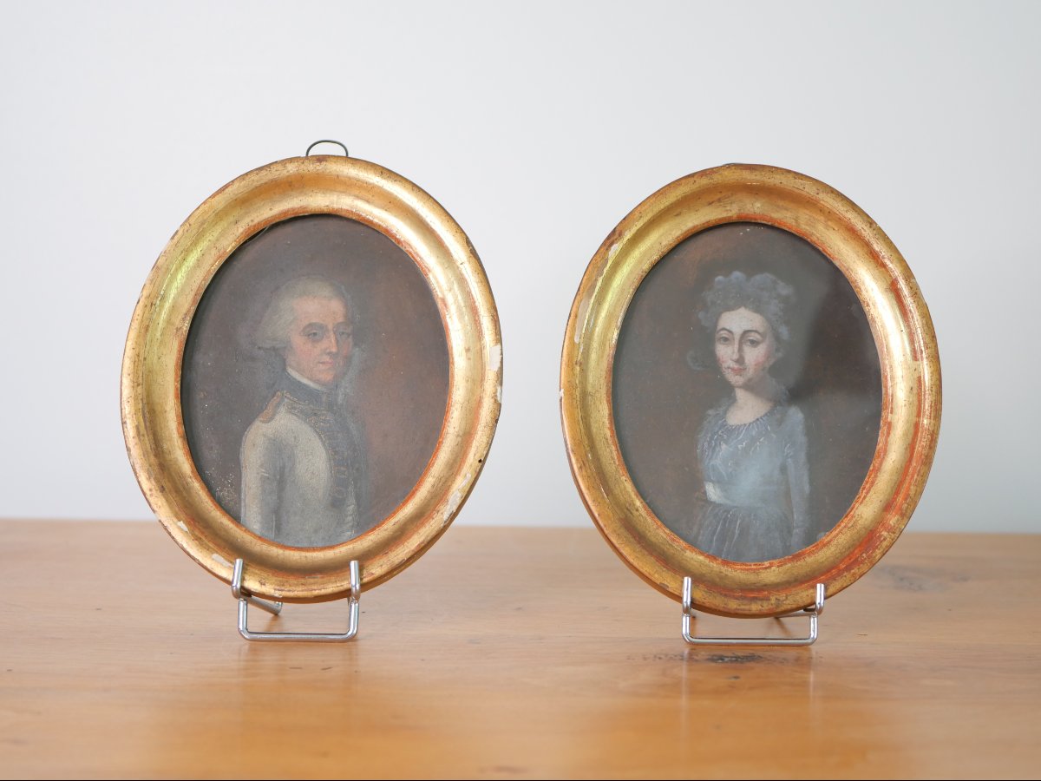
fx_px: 1804
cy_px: 390
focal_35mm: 60
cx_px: 520
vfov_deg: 24.4
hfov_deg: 32.2
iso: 640
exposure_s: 1/60
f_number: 2.8
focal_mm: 30
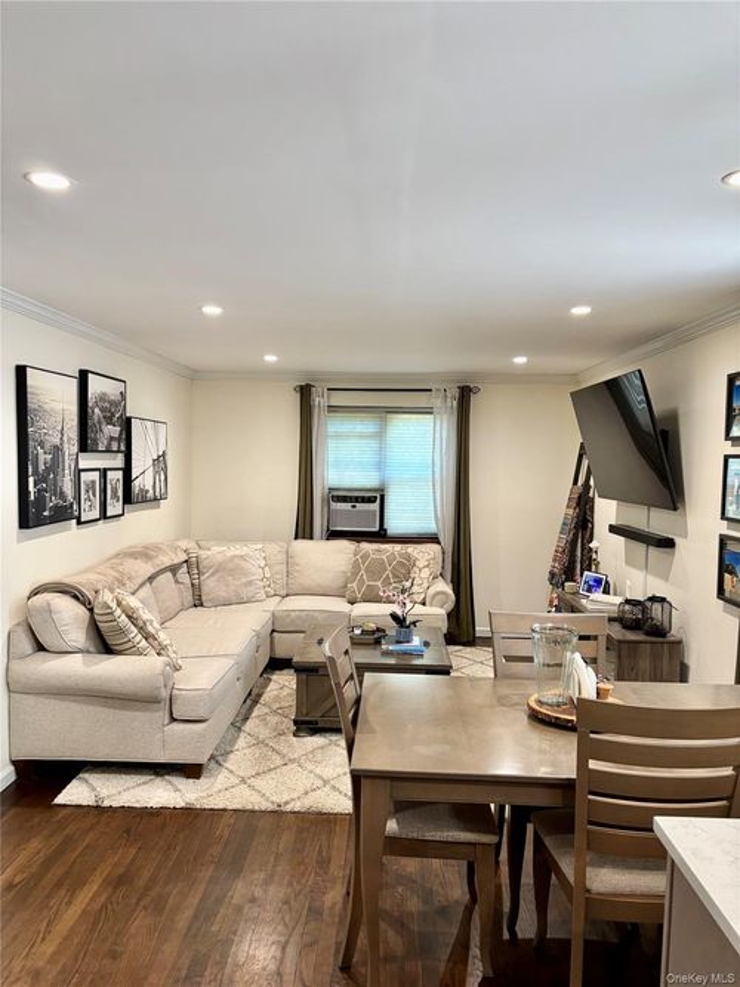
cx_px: 370
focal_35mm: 26
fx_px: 741
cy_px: 494
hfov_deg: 53.0
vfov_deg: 67.3
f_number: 1.6
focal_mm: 5.96
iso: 160
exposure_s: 1/59
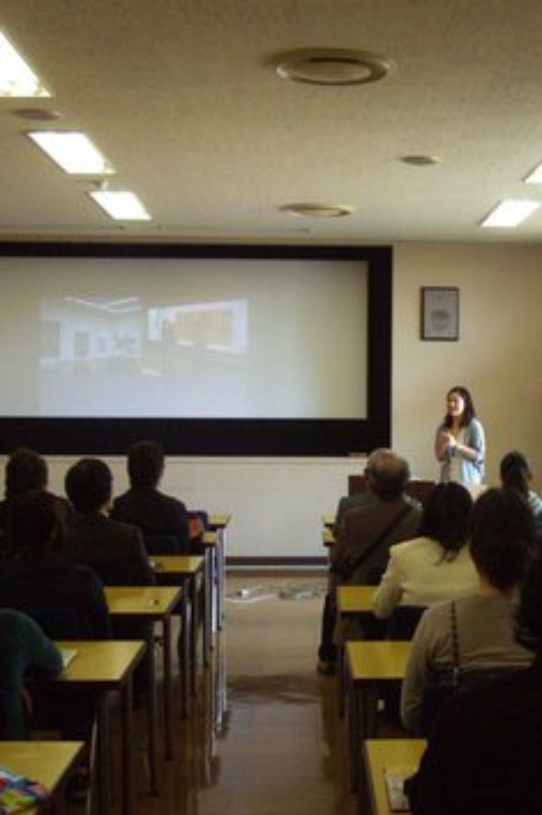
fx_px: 1266
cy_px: 424
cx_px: 466
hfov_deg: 23.6
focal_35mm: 56
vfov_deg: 35.7
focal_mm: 7.9
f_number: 2.8
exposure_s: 1/80
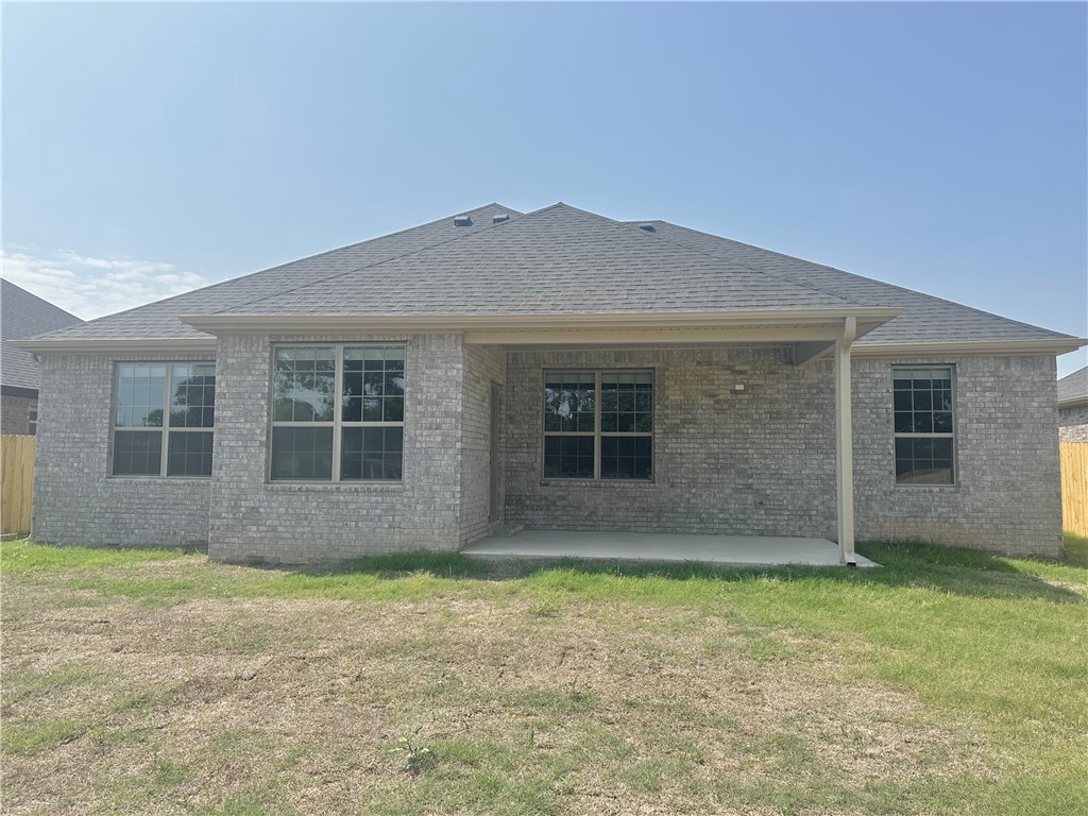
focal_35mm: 24
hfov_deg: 71.6
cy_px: 408
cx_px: 544
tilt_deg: +3.7
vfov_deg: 56.8
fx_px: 754
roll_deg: -0.4
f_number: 1.78
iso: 80
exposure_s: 1/4545
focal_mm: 6.86
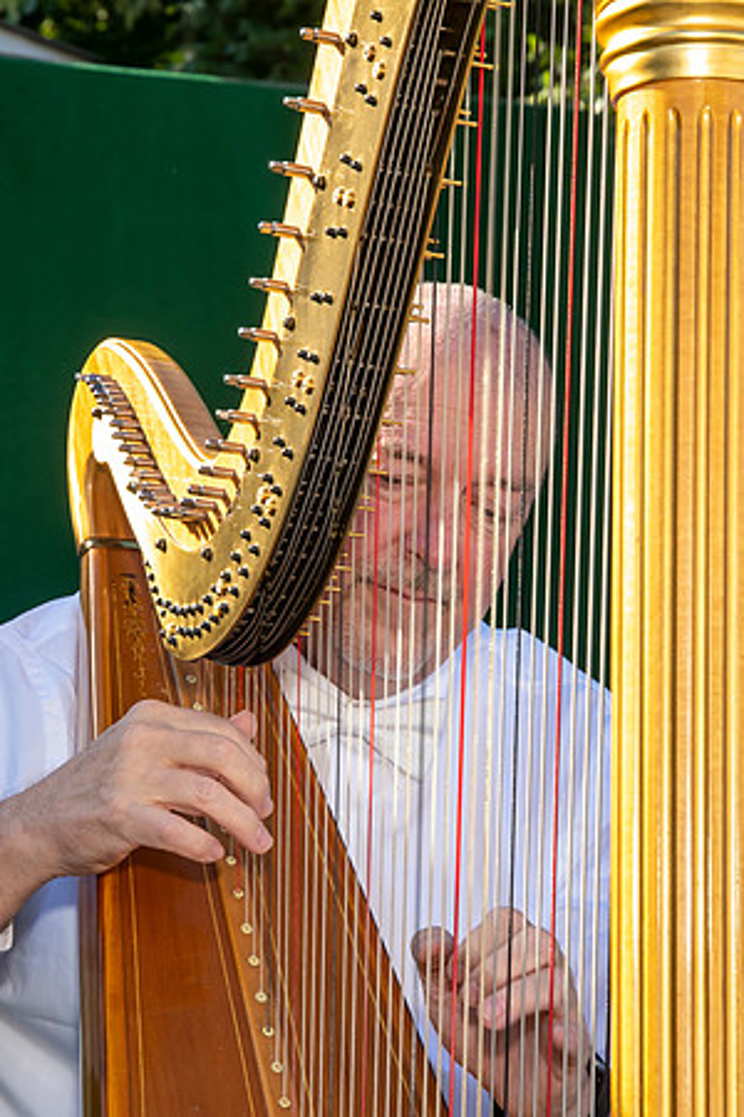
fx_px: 4050
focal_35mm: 131
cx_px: 356
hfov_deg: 10.5
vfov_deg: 15.7
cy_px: 555
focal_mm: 55
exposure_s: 1/250
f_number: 8
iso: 400
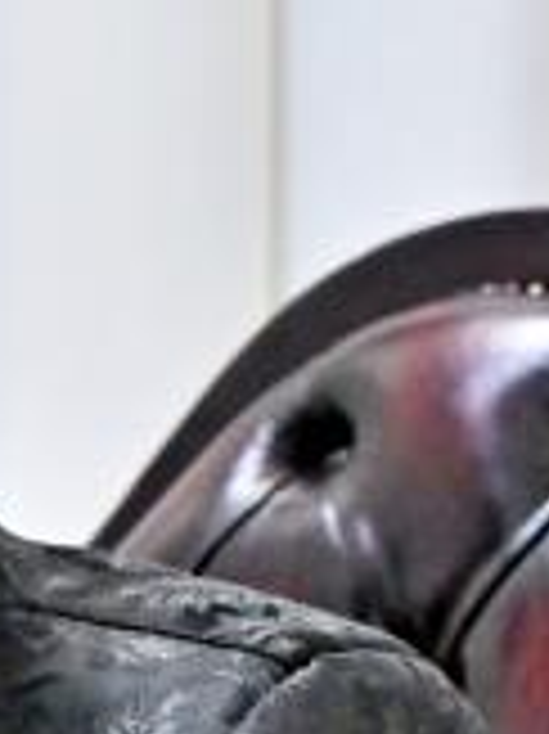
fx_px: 3896
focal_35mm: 184
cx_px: -914
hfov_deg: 7.4
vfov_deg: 10.6
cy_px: 804
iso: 2000
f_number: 4
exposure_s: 1/200
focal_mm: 30.5
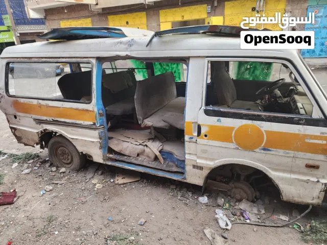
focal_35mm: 23
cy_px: 122
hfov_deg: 73.9
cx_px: 164
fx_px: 217
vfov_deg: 58.9
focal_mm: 6.4
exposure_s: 1/180
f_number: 1.8
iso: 125
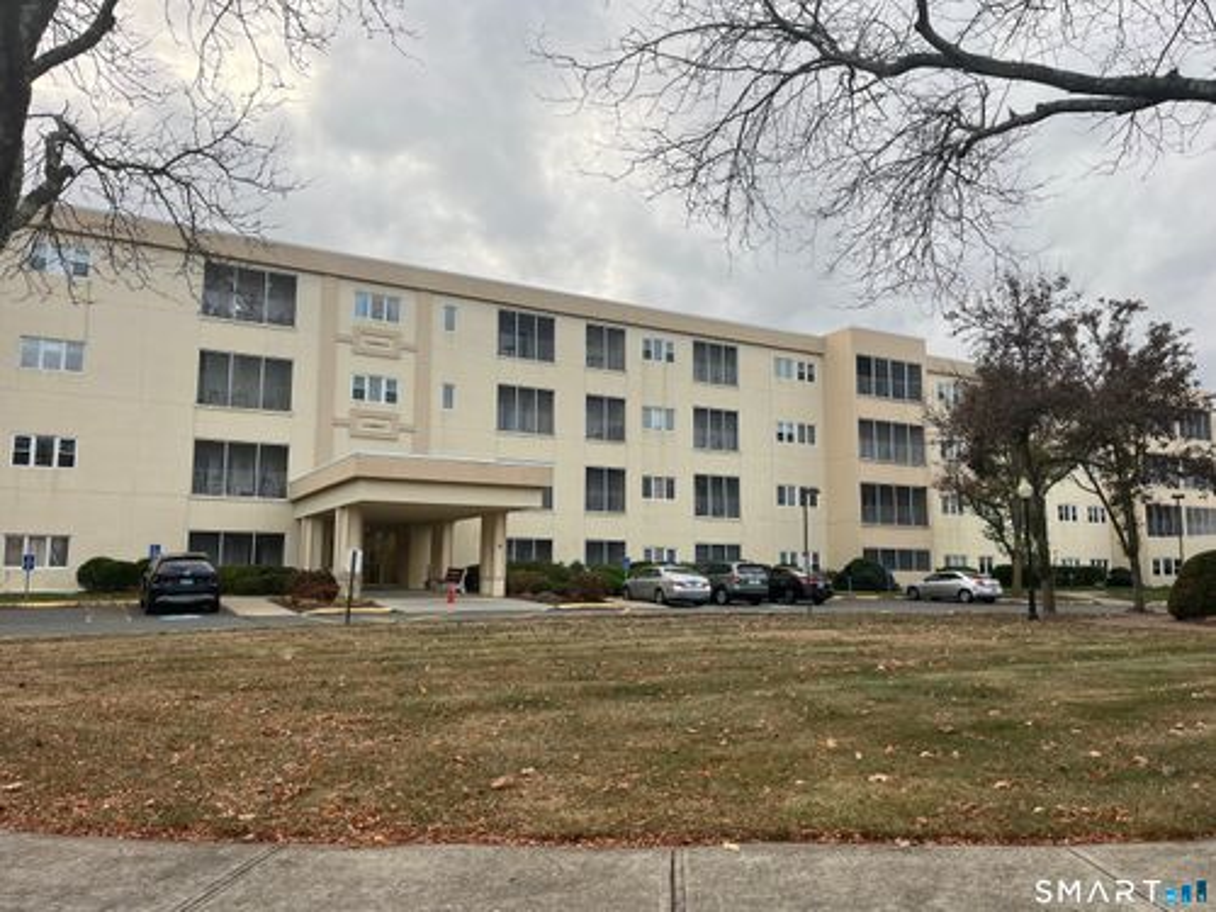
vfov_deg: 53.1
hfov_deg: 67.3
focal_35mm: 26
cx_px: 608
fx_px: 913
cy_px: 456
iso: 50
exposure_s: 1/401
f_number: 1.6
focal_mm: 5.1
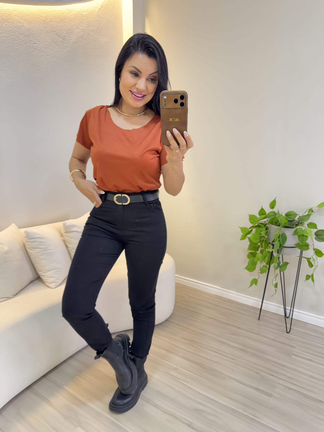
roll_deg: +1.2
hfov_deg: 56.8
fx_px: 300
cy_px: 216
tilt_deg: -26.6
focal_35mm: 24
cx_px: 162
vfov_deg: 71.6
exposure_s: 1/60
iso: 200
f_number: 1.78
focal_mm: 6.76
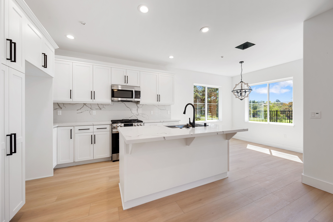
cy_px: 111
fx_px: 129
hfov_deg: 104.3
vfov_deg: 81.2
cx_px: 166
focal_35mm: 14
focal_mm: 14
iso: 125
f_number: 8
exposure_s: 1/13
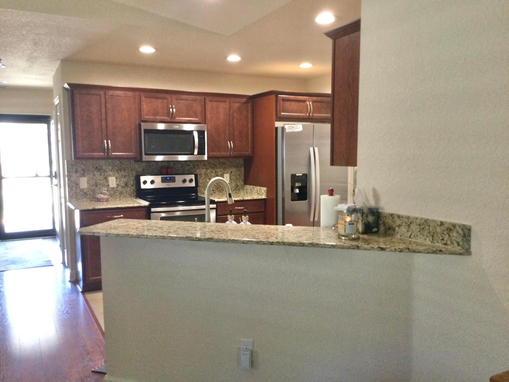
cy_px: 191
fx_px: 456
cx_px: 254
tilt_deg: -5.0
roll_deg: -1.7
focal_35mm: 31
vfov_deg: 45.4
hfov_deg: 58.4
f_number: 2.4
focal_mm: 3.3
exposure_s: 1/30
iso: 125
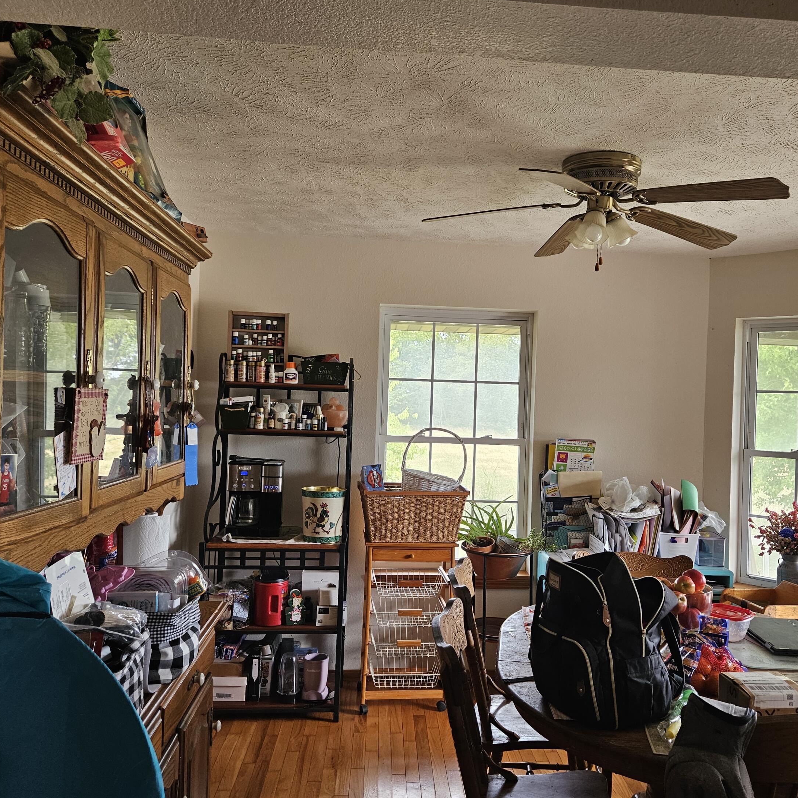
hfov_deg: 57.1
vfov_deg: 57.3
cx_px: 457
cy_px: 390
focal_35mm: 28
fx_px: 730
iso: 160
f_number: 1.8
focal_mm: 5.4
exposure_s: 1/120
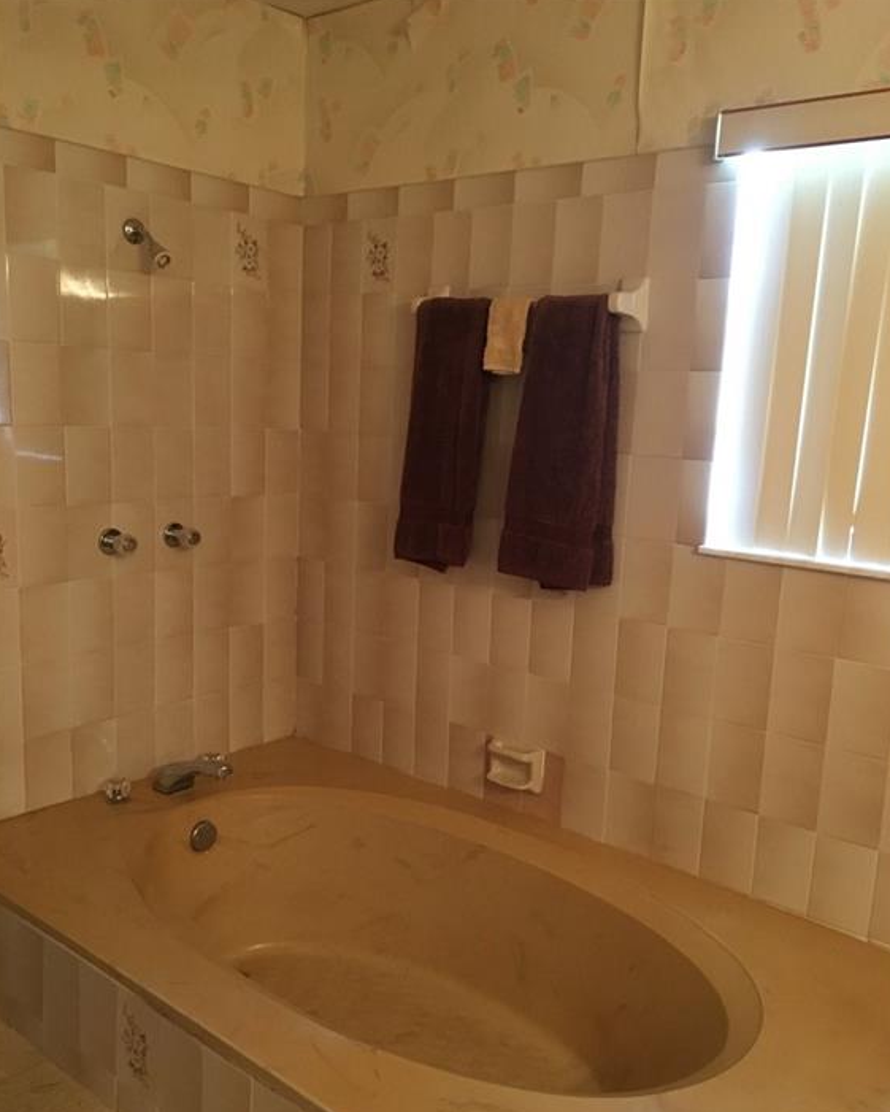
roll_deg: -1.2
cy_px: 600
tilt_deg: -11.6
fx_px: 1020
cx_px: 449
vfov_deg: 57.1
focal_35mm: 31
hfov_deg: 47.1
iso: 320
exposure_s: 1/15
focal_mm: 4.15
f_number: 2.2
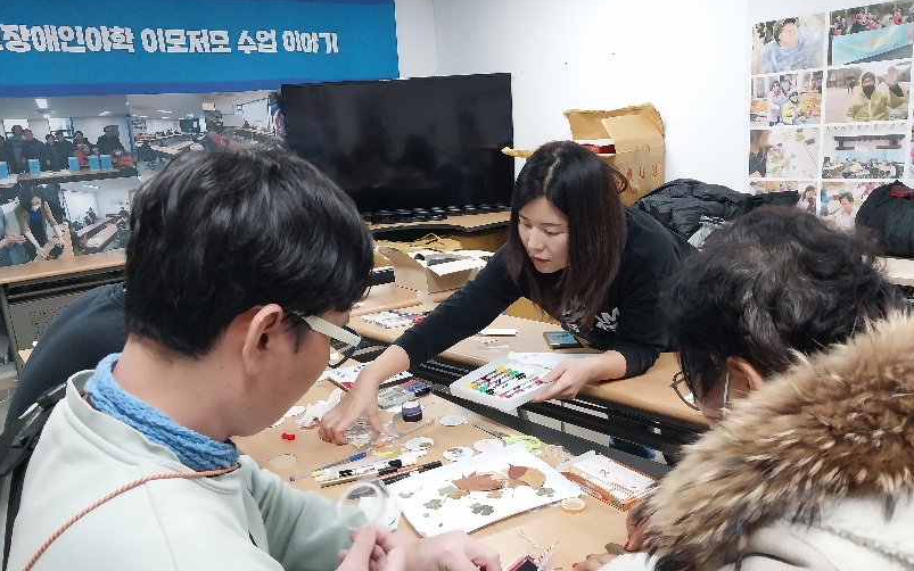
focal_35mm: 28
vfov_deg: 44.5
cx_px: 461
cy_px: 300
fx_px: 698
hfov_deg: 66.5
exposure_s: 1/60.2
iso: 250
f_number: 1.8
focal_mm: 4
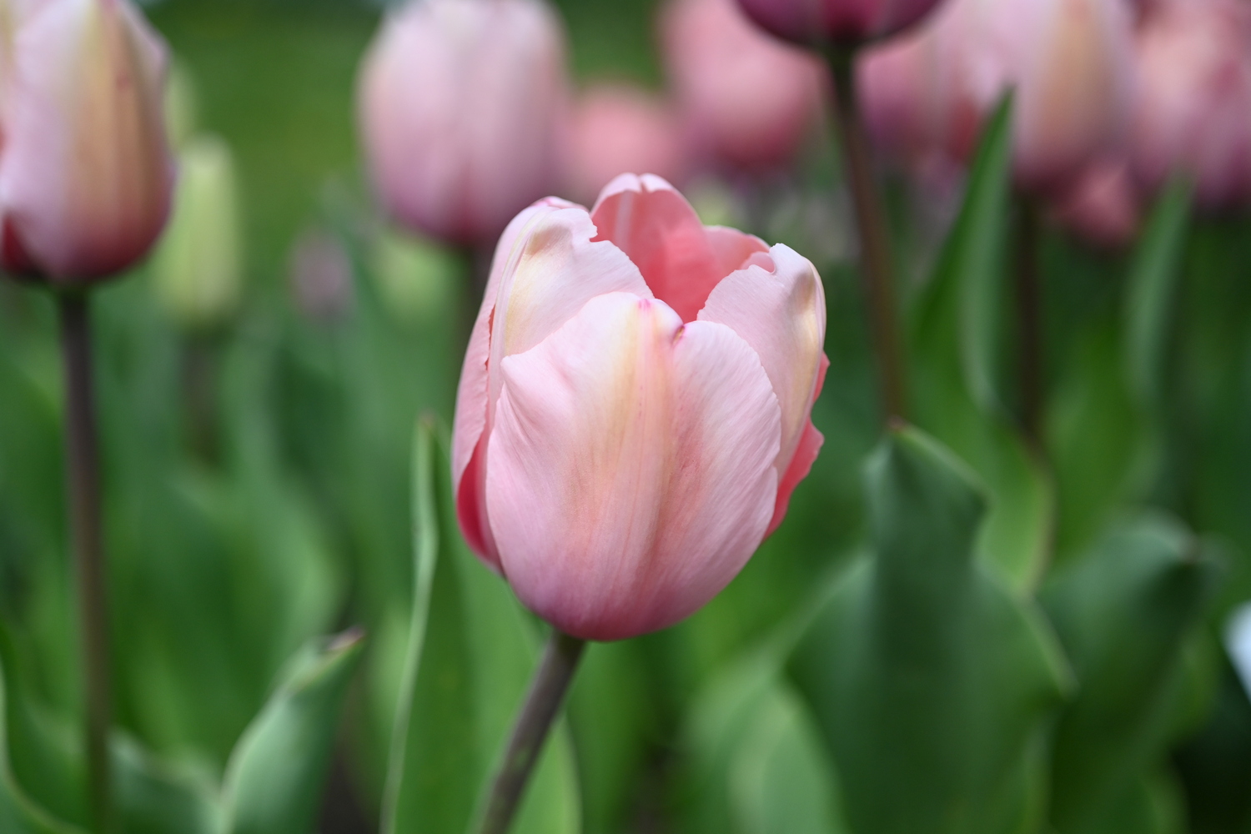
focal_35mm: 50
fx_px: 1737
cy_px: 417
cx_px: 626
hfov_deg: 39.6
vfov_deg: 27.0
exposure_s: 1/8000
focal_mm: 50
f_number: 3.5
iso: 640
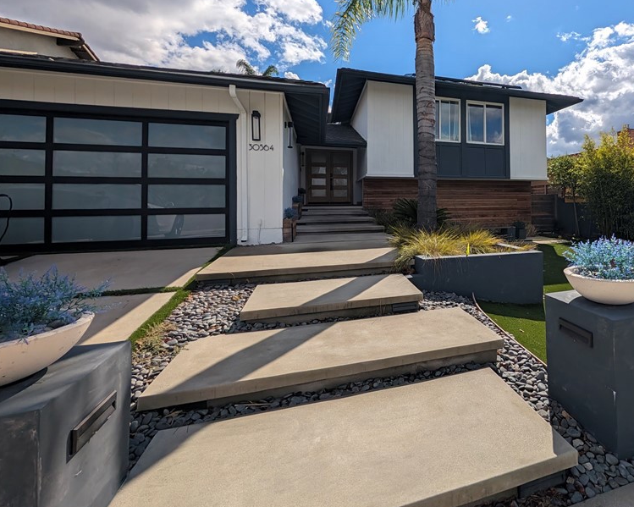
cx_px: 429
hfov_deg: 89.4
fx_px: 300
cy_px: 195
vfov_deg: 79.1
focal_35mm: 16
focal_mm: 2.02
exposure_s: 1/8333
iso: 45
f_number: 1.7
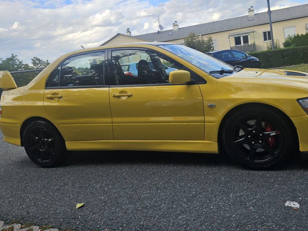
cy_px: 91
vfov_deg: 47.9
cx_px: 182
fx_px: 258
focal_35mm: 29
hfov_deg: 61.2
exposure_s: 1/574
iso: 25
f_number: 1.8
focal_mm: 5.4
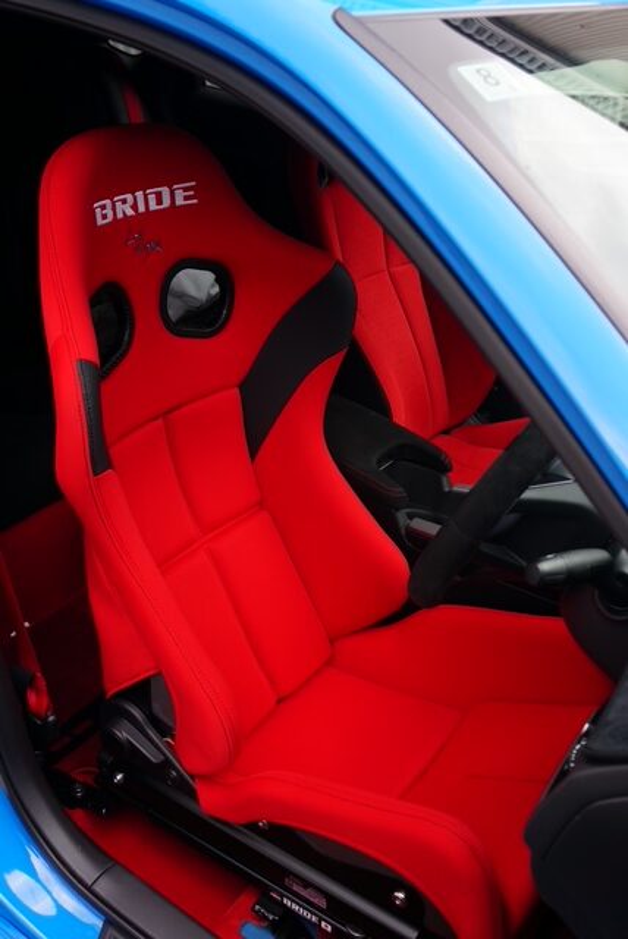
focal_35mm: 36
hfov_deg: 36.9
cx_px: 314
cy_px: 470
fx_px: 940
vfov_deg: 53.1
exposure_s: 1/40
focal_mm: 24
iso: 125
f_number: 5
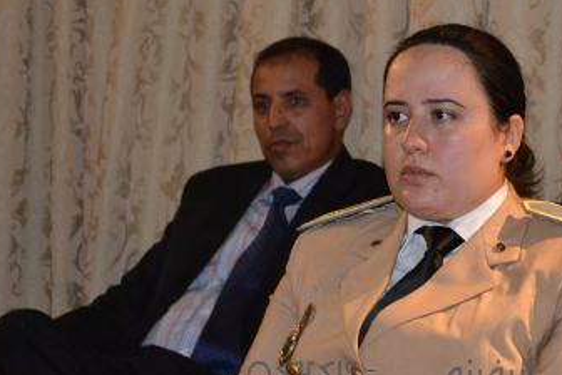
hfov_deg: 13.1
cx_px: 383
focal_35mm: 157
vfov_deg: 8.7
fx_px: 2450
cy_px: 152
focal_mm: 55
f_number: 5.6
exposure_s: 1/60
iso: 3200
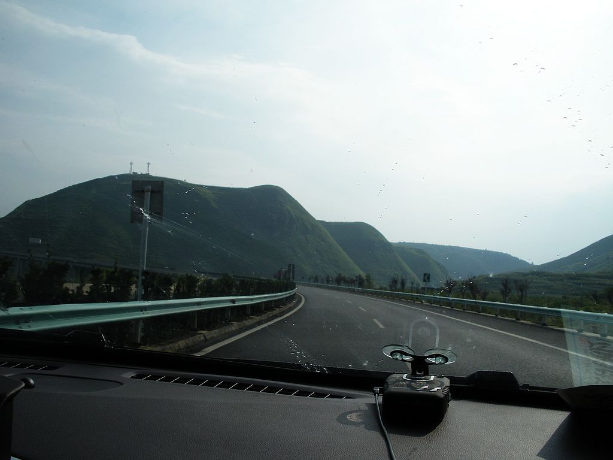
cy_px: 230
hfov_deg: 51.4
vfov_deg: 39.7
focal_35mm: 36
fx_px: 638
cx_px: 306
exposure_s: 1/560
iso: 64
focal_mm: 6.3
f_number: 5.6
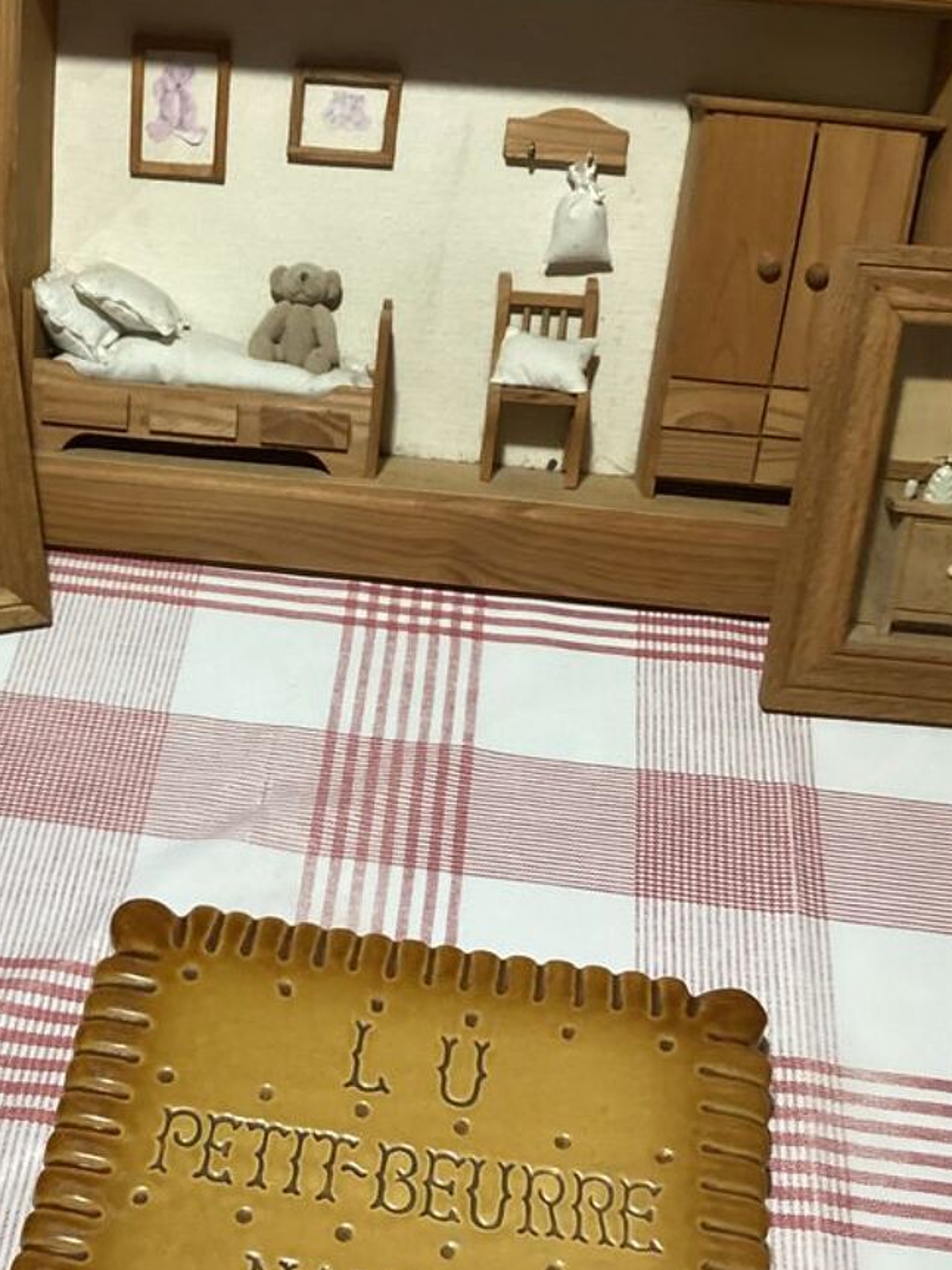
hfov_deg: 29.9
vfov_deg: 39.6
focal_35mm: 48
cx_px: 268
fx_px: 1760
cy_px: 682
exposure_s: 1/50
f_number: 2.4
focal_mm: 3.3
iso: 160
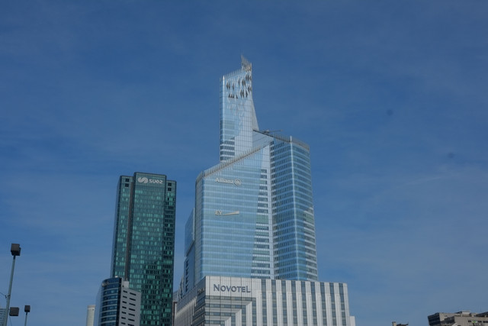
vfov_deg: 32.6
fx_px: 556
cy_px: 163
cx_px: 244
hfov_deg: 47.4
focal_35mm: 41
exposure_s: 1/420
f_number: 14
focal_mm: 27
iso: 200
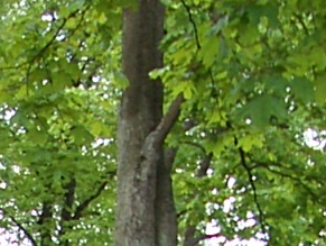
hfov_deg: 7.8
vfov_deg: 5.7
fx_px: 2320
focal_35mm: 246
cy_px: 701
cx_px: -281
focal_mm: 5.8
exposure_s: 1/160
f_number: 2.6
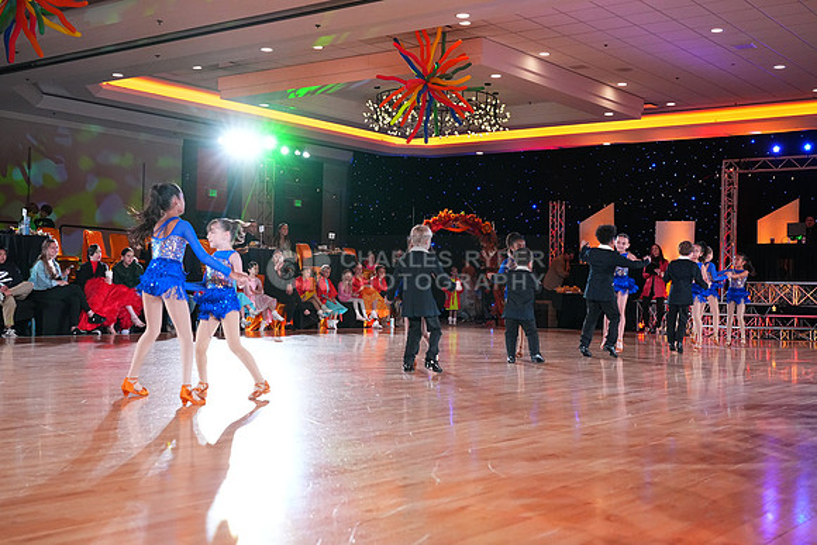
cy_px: 272
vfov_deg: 31.9
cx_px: 408
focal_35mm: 42
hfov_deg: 46.4
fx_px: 953
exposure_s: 1/400
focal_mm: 42
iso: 5000
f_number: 5
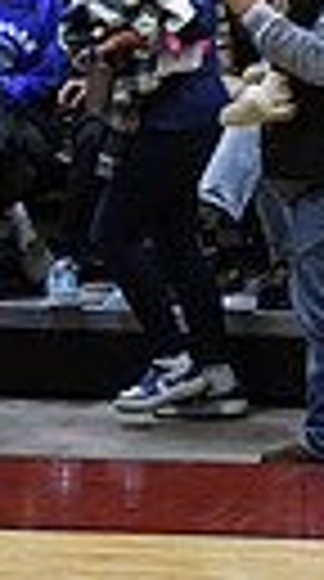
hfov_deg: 2.0
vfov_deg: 3.7
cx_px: 1300
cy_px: 641
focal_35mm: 580
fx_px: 8911
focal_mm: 82
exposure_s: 1/400
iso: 3200
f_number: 3.5
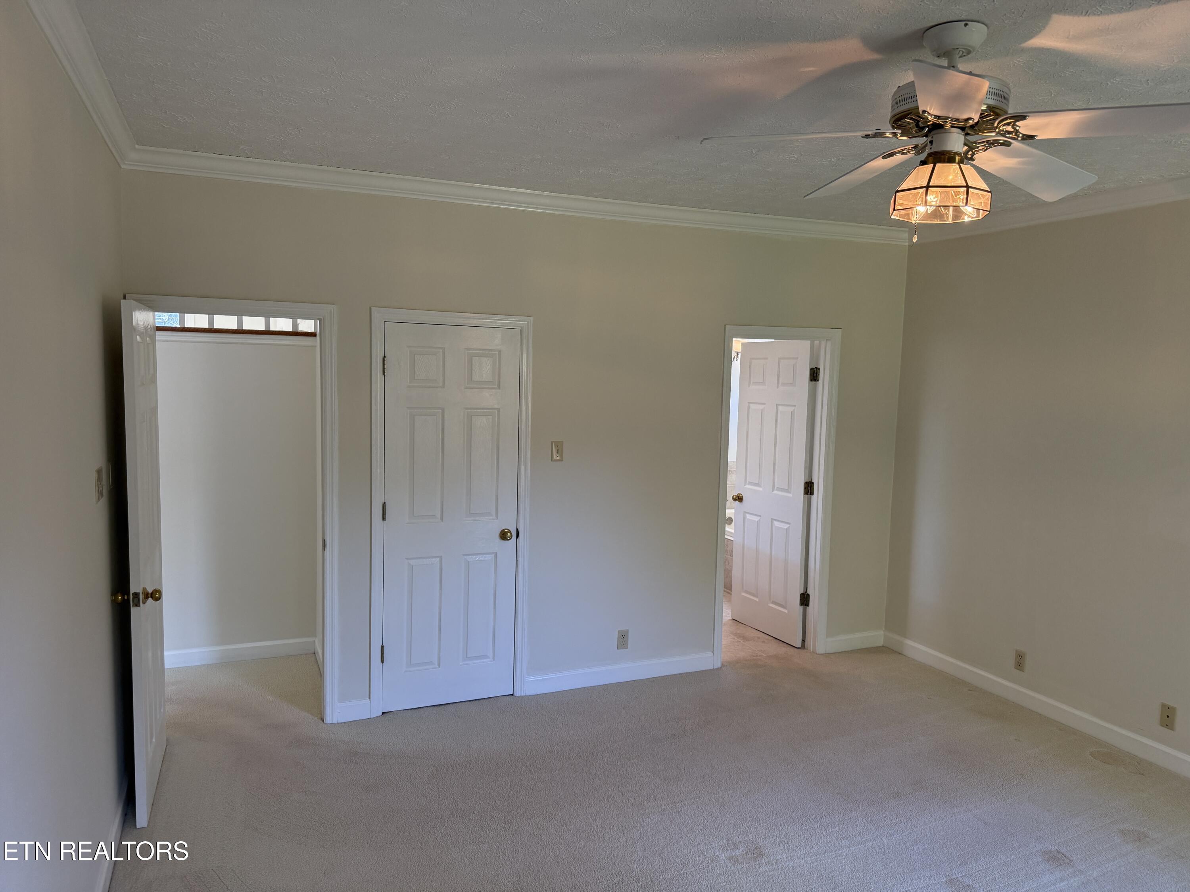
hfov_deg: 71.6
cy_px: 446
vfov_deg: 56.8
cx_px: 595
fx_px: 825
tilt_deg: -5.1
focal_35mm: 24
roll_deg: -2.8
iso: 200
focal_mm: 6.76
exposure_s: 1/144
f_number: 1.78
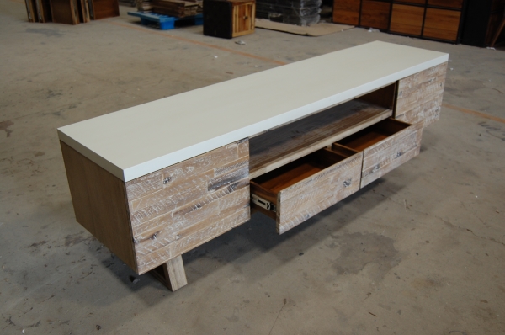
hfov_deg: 55.2
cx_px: 252
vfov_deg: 38.2
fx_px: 483
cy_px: 168
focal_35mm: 34
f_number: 4
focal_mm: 23
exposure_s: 1/60
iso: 400
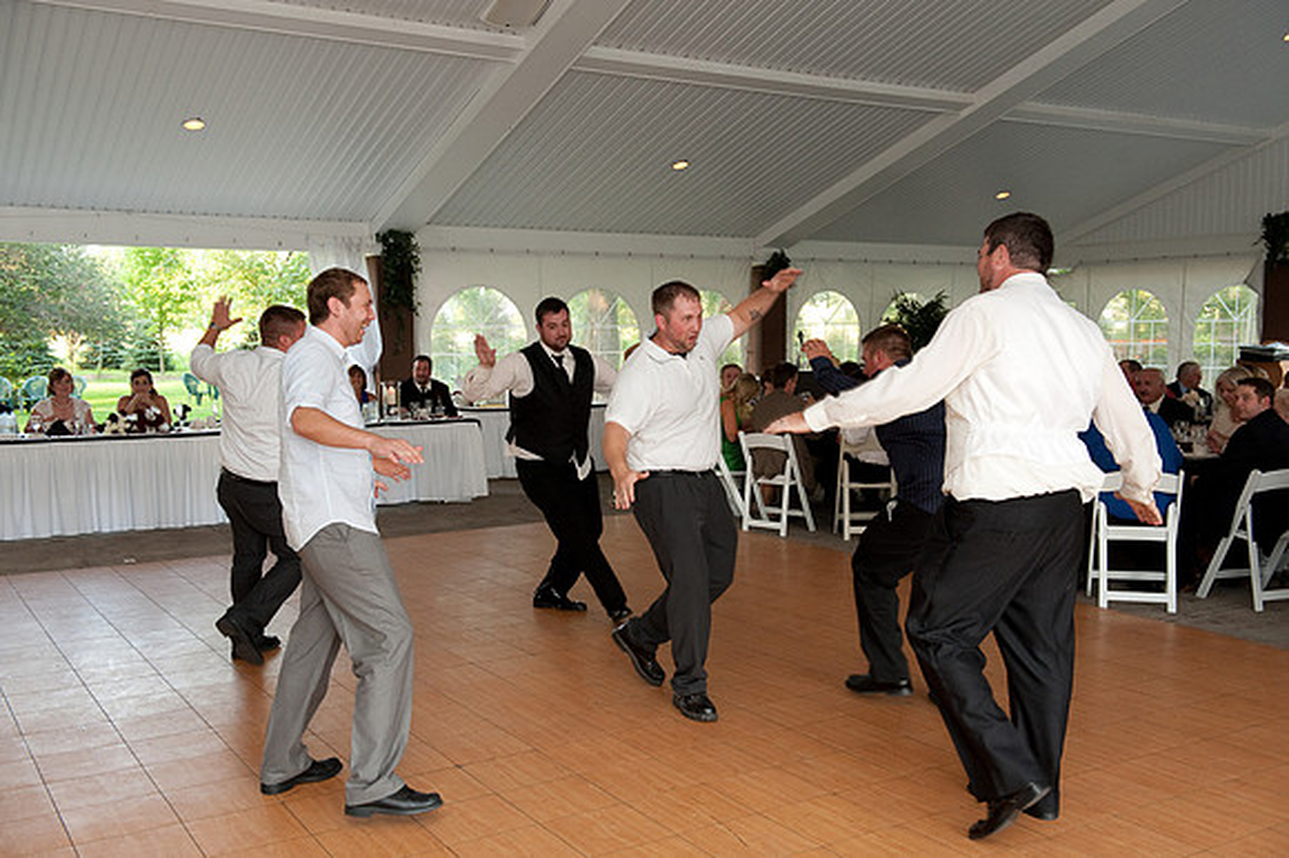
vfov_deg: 37.8
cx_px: 644
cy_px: 429
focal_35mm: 35
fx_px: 1252
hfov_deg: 54.5
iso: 1250
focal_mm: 35
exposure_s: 1/125
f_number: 5
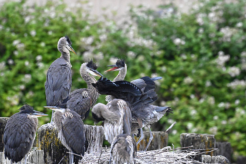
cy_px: 82
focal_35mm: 1200
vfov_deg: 1.1
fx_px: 8202
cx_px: 123
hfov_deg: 1.7
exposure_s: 1/500
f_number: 13
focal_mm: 1200
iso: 6400
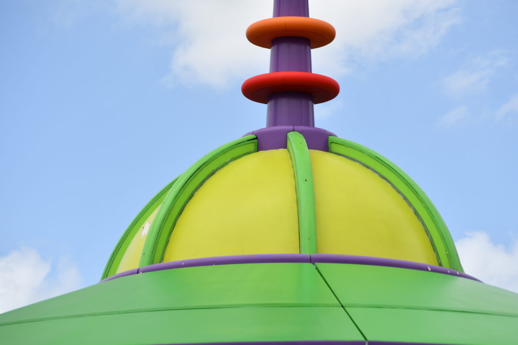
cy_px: 172
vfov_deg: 7.5
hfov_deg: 11.2
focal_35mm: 183
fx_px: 2633
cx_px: 259
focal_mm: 122
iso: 100
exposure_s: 1/400
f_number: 10
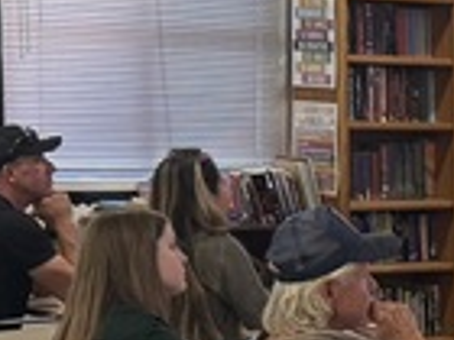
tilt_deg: -12.8
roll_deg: -1.8
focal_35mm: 175
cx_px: 869
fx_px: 2295
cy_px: 573
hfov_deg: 10.5
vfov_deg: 8.2
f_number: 1.78
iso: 200
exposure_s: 1/64
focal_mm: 6.76
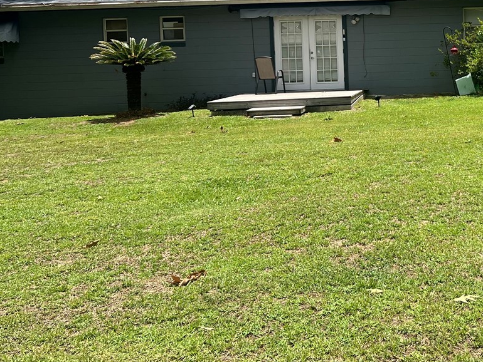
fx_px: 754
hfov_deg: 34.1
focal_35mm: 54
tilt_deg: -3.0
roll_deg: +2.0
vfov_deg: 26.6
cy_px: 76
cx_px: 409
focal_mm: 5.7
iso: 50
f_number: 1.5
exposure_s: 1/3968
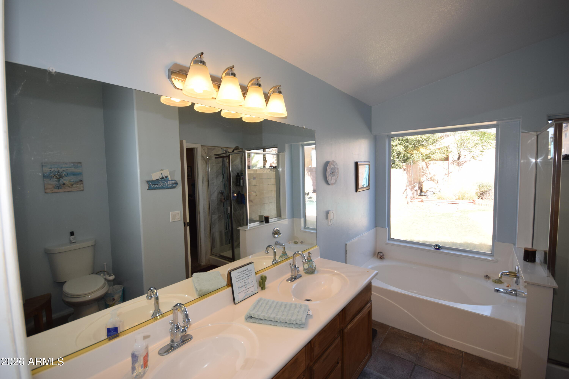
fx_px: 237
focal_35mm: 15
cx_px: 284
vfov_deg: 77.3
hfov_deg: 100.4
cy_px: 190
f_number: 6.3
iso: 400
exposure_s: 1/160
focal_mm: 10
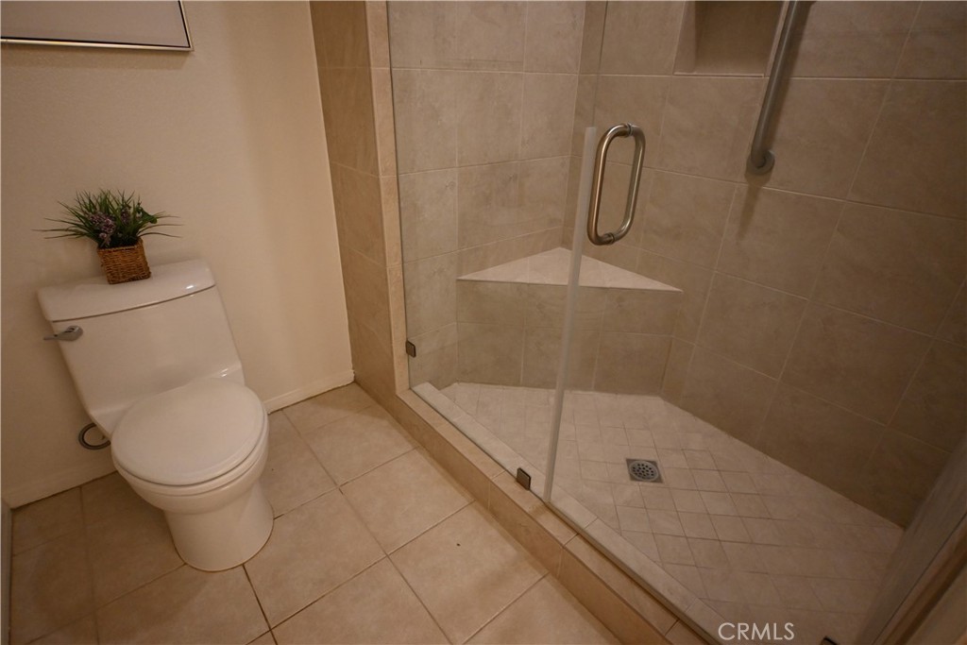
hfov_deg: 90.0
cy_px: 322
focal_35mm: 18
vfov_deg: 67.4
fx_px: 484
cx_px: 484
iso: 1800
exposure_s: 1/125
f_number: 3.5
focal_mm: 12
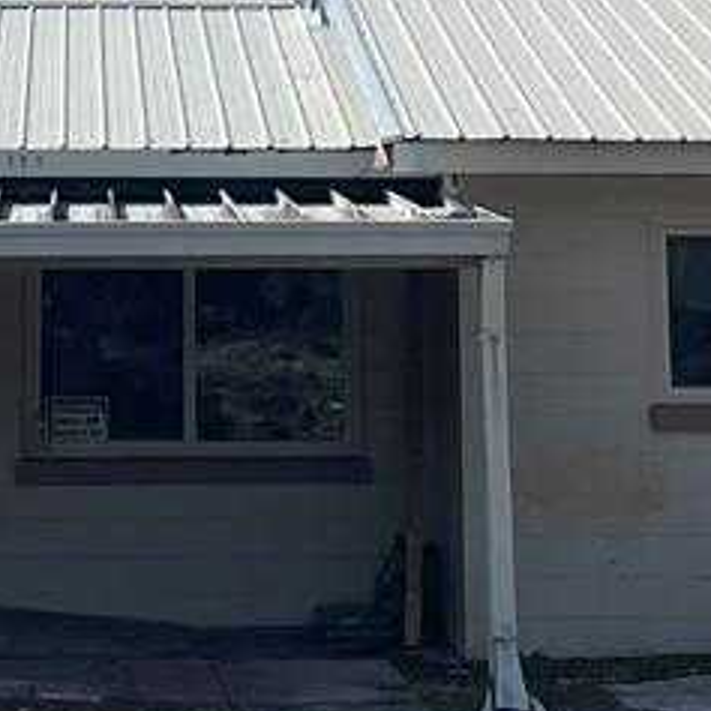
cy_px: -372
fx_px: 3462
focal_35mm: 149
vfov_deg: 11.2
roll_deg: -0.4
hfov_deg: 11.7
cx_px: 135
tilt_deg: +9.8
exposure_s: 1/7407
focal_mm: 5.1
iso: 32
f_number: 1.6
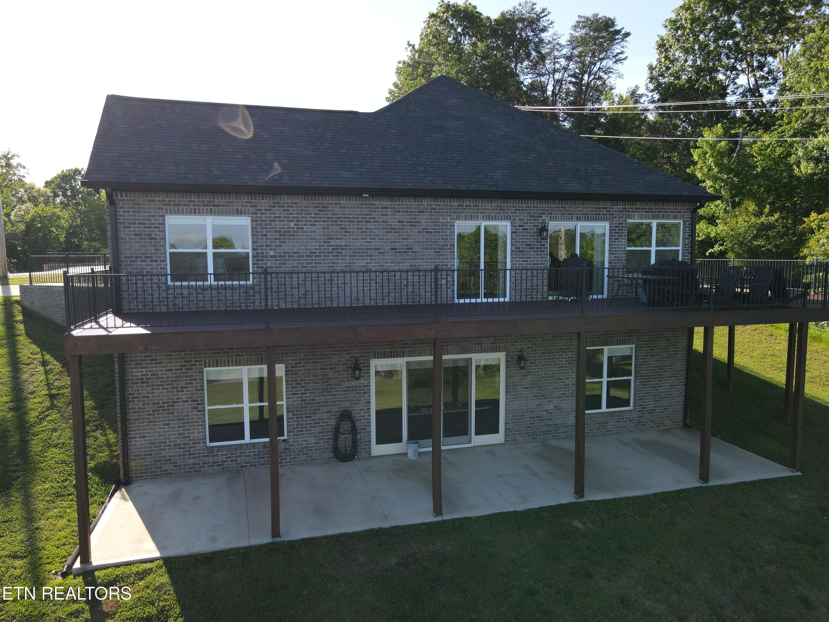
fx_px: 575
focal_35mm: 24
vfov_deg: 56.8
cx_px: 414
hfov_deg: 71.6
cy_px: 311
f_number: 2.8
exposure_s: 1/250
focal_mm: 4.5
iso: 100
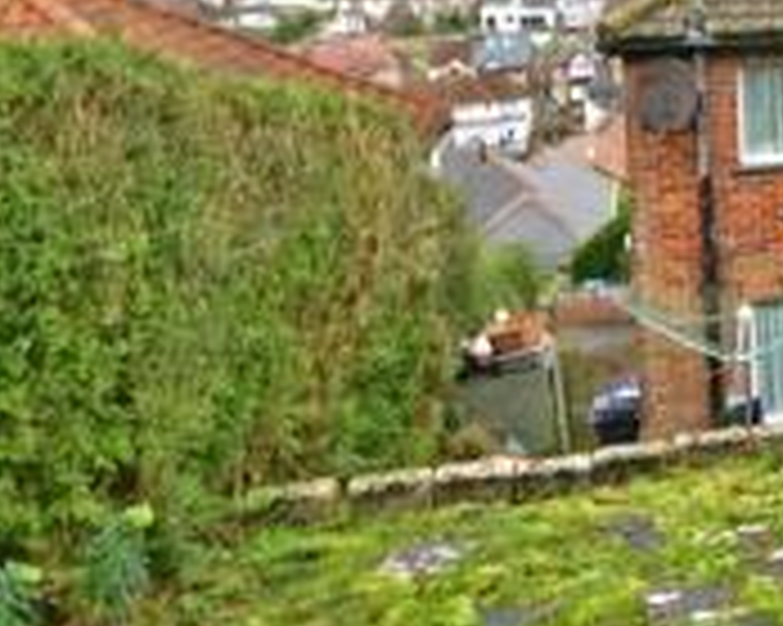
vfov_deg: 27.0
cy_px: -2
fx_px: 1228
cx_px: 1170
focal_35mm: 53
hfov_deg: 26.1
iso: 160
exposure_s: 1/10
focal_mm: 10
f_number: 8
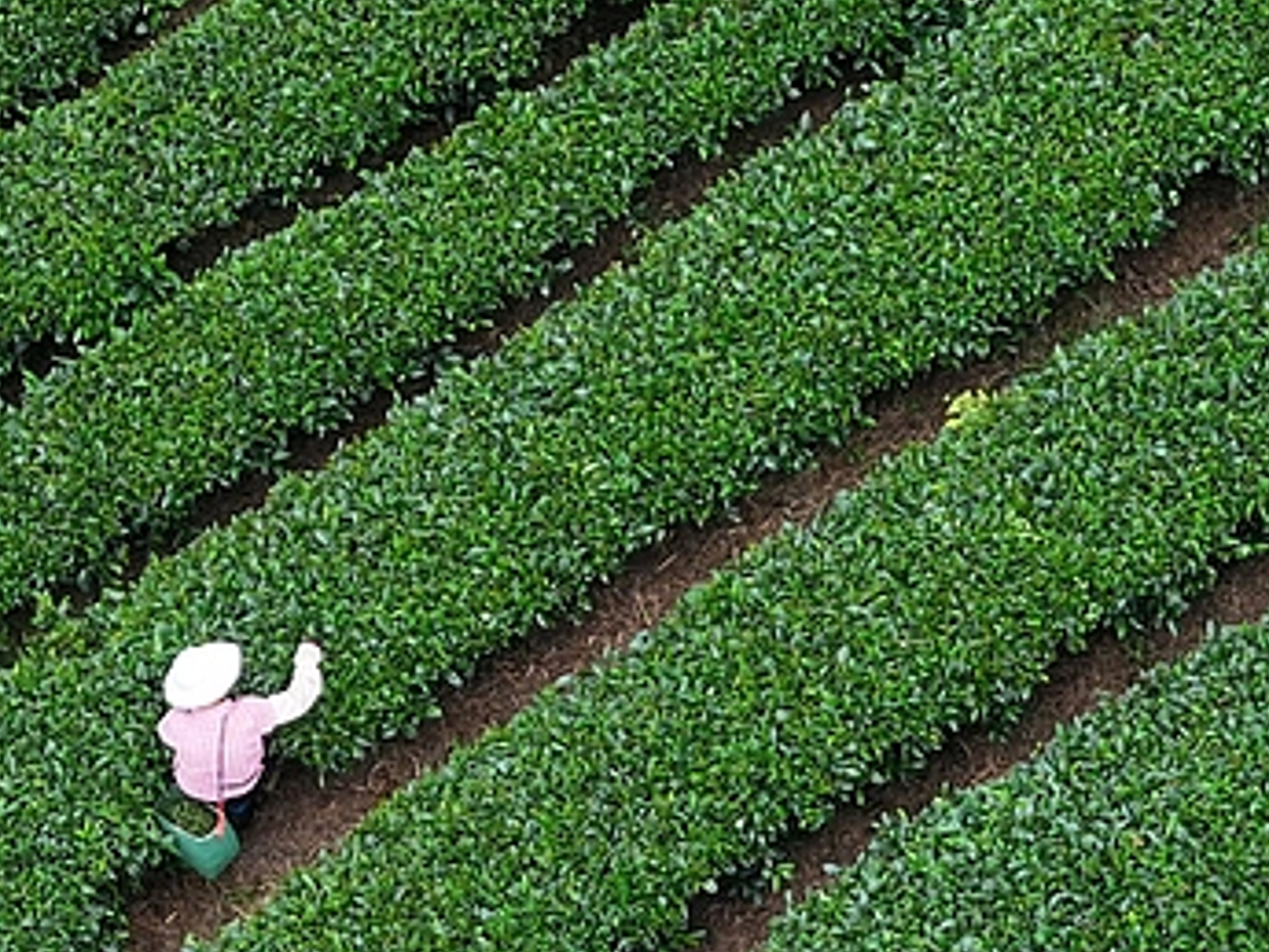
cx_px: 1504
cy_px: 669
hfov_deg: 4.0
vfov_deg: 3.0
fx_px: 18079
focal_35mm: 493
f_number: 3.4
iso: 100
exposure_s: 1/159
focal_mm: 30.71
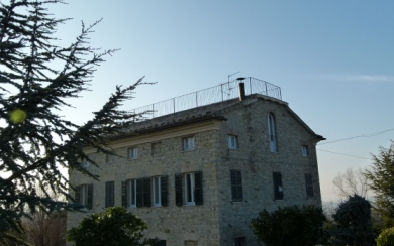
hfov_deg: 50.4
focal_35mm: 39
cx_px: 207
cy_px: 117
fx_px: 419
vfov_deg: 32.8
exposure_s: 1/800
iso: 160
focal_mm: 5.7
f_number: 4
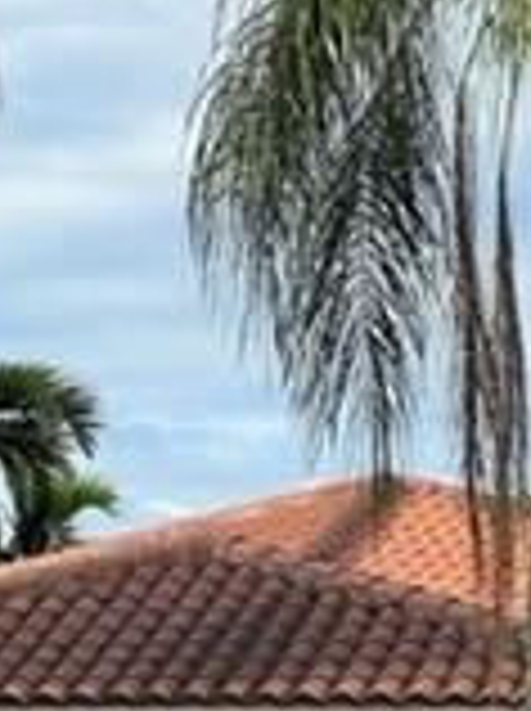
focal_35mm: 260
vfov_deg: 7.5
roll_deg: -0.4
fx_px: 5332
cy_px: 1035
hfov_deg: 5.7
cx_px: 387
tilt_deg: -0.2
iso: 20
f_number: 2.2
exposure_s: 1/774
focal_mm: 7.5
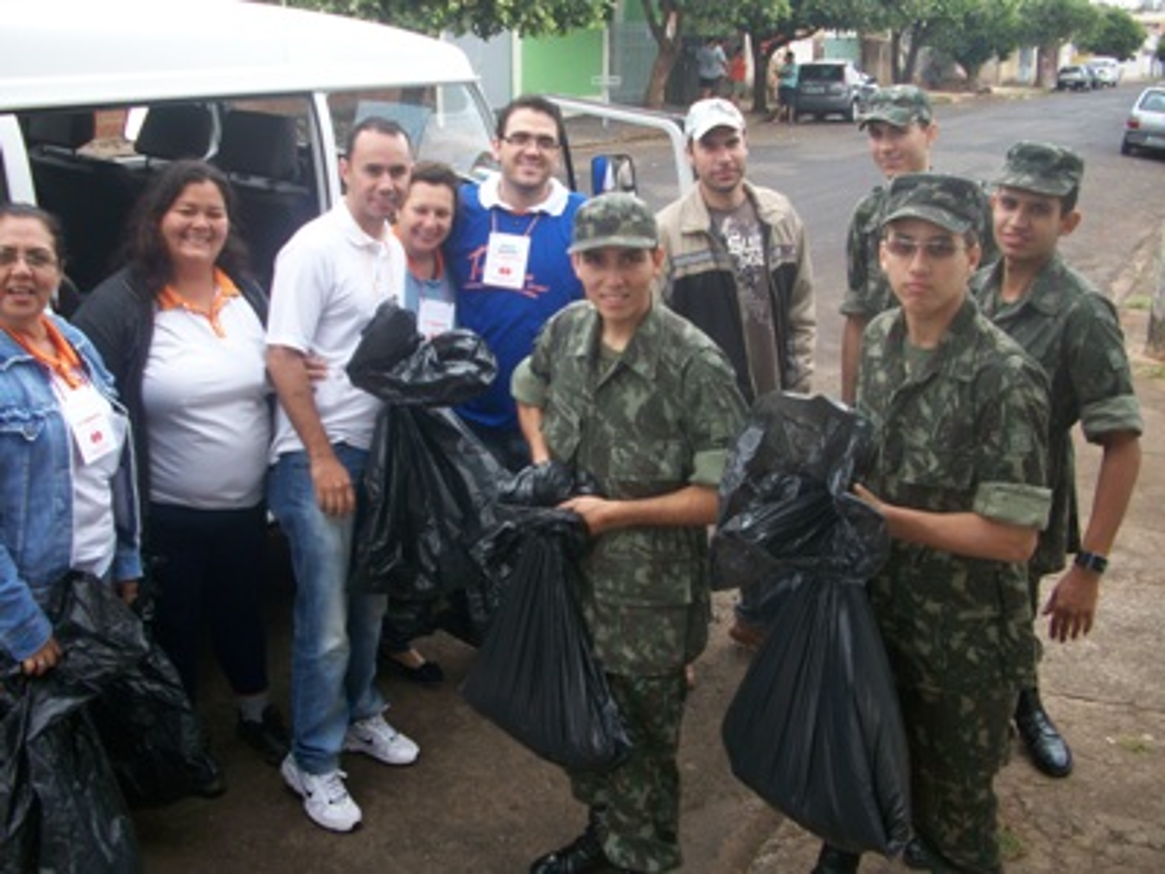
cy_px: 437
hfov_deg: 52.6
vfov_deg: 40.7
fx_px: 1178
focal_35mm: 35
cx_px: 582
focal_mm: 6.3
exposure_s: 1/100
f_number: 3.1
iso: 80
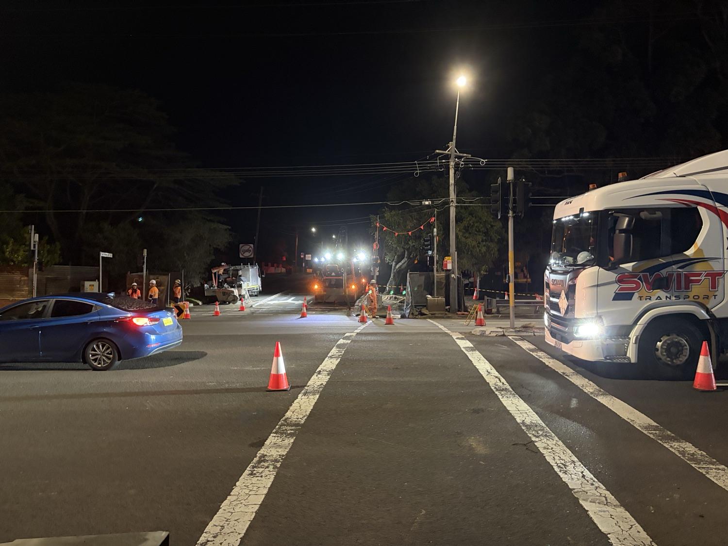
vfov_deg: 53.1
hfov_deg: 67.3
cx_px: 364
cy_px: 273
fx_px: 547
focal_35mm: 26
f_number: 1.6
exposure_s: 1/25
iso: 640
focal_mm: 5.96
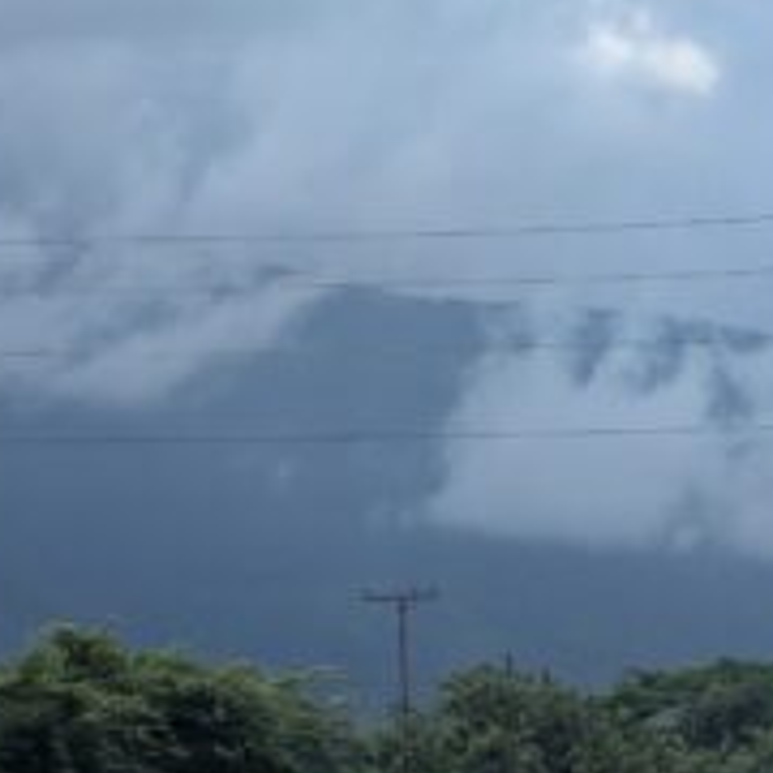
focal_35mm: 174
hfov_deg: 9.6
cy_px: 1050
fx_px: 4396
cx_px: 1361
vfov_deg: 9.8
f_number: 1.89
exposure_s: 1/1718
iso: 53
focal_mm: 5.43
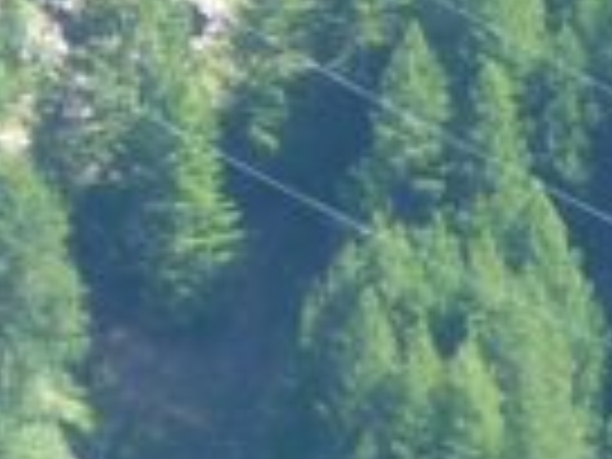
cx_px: -850
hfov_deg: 1.4
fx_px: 24875
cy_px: -927
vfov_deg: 1.1
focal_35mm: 1407
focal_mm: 24.1
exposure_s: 1/100
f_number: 4.8
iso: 100
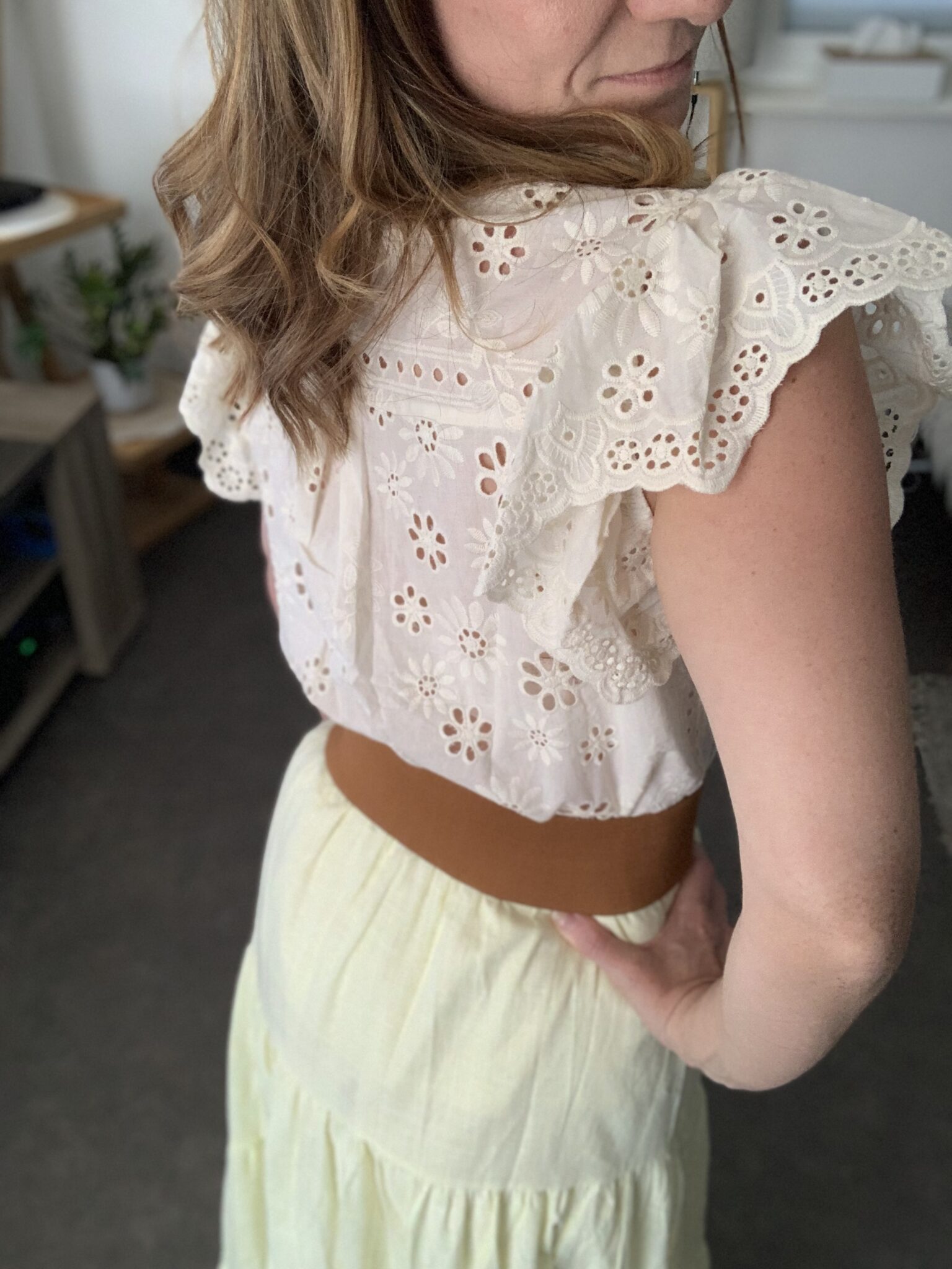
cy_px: 634
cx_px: 476
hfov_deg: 44.2
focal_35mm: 32
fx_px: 1173
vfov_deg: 56.8
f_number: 2.2
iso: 250
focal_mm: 2.87
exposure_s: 1/60
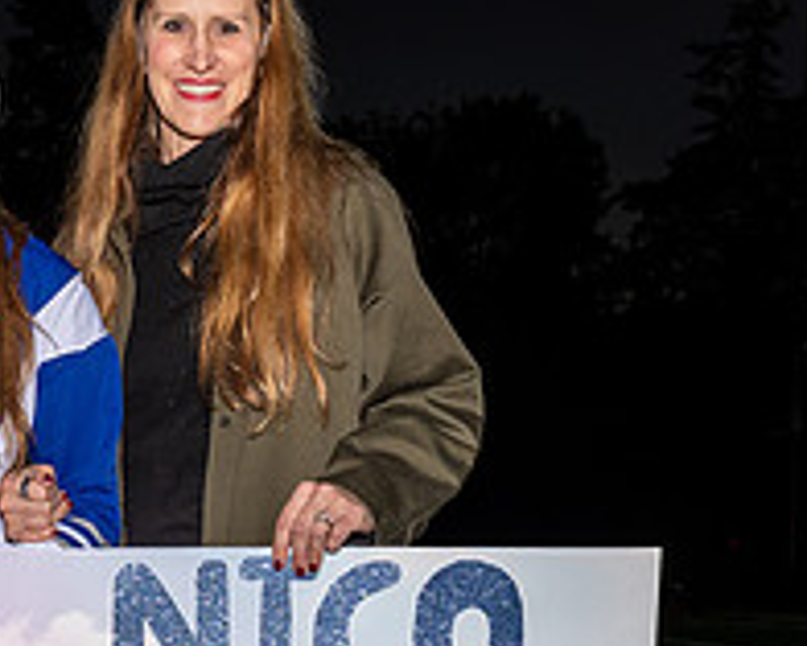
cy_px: 657
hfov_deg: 19.3
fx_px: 2318
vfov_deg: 15.6
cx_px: 50
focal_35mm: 97
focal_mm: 24
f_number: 8
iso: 200
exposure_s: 1/200
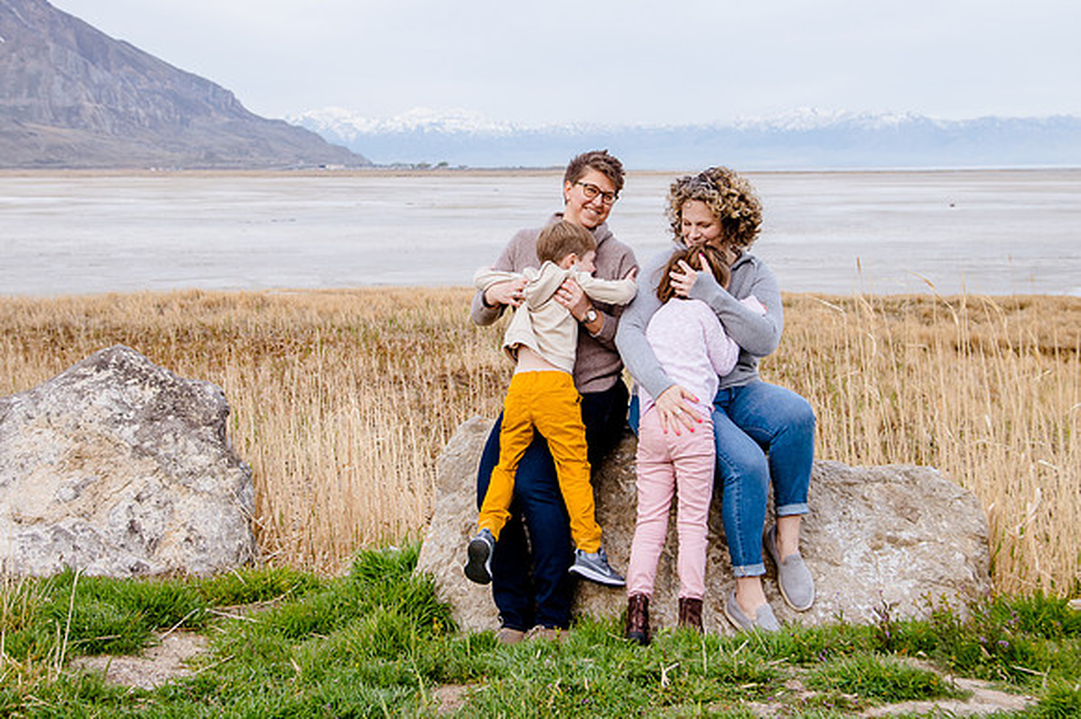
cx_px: 527
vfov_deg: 25.7
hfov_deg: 37.9
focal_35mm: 53
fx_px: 1576
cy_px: 281
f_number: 5.6
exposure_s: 1/250
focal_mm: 40
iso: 200
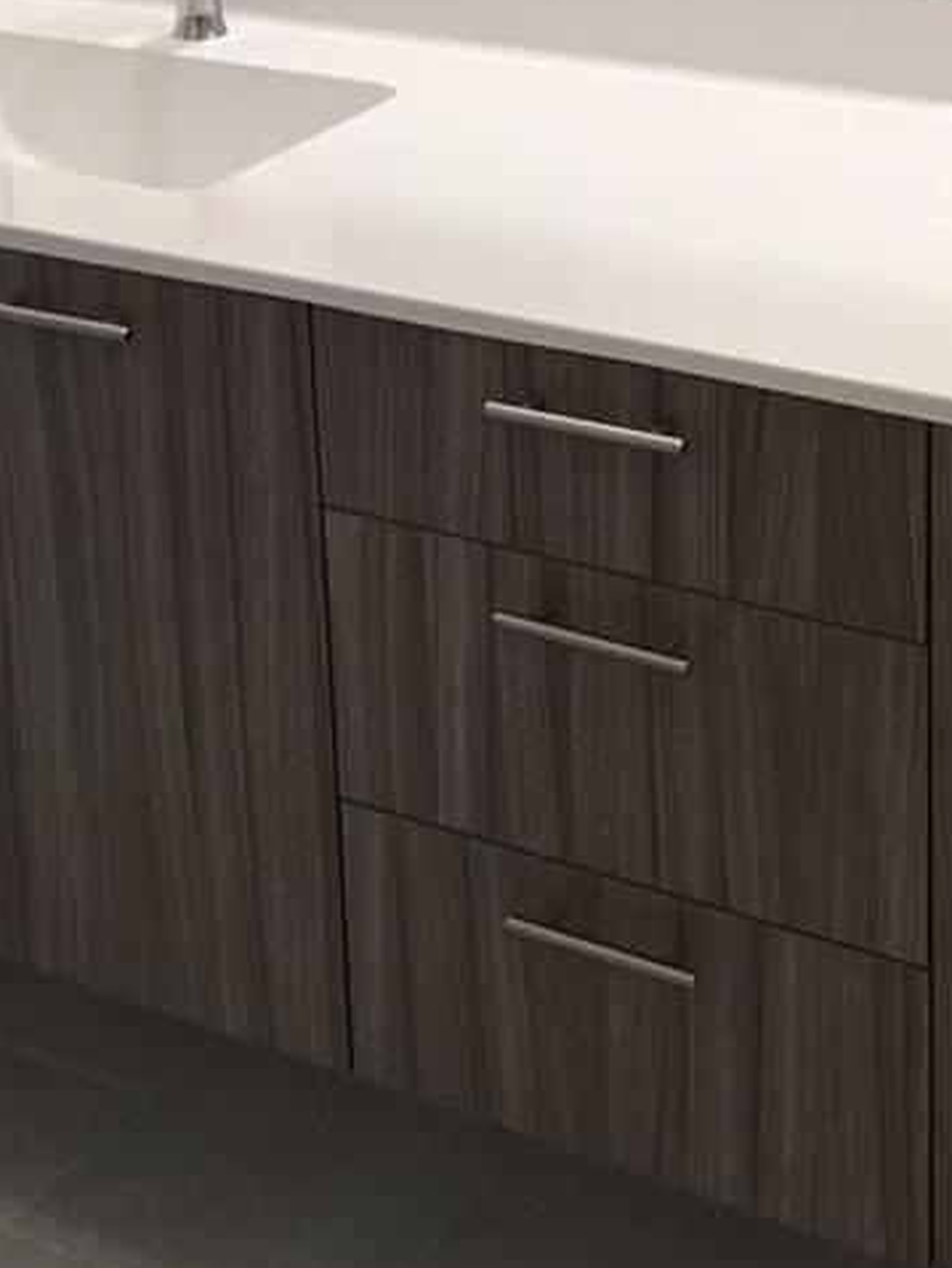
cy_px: 48
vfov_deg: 24.1
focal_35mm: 78
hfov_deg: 18.9
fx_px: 2859
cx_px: 550
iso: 64
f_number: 2.4
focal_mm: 3.3
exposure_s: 1/30
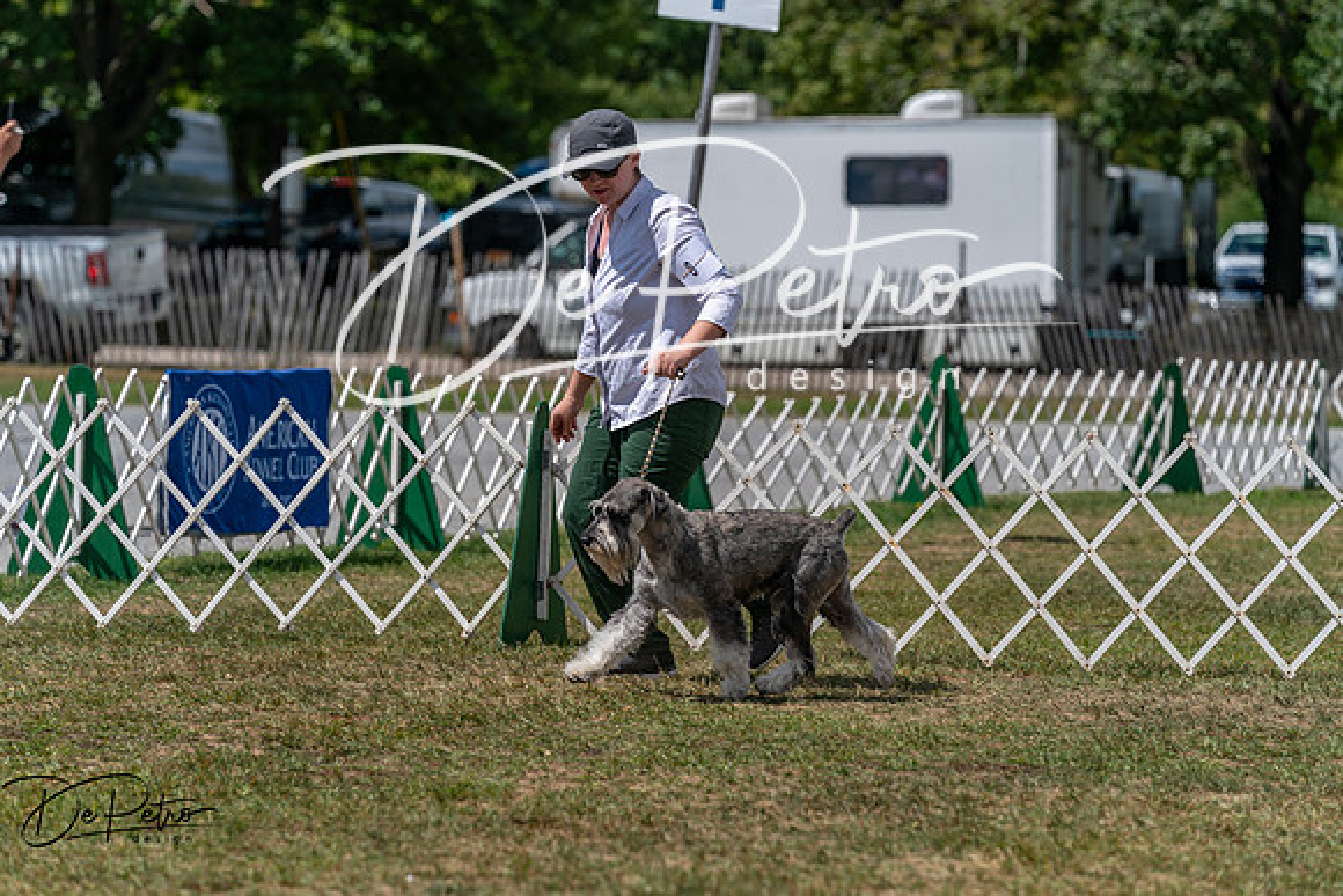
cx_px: 672
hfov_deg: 11.5
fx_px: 6679
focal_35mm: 179
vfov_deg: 7.7
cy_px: 448
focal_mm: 179
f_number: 5
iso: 160
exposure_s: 1/2000
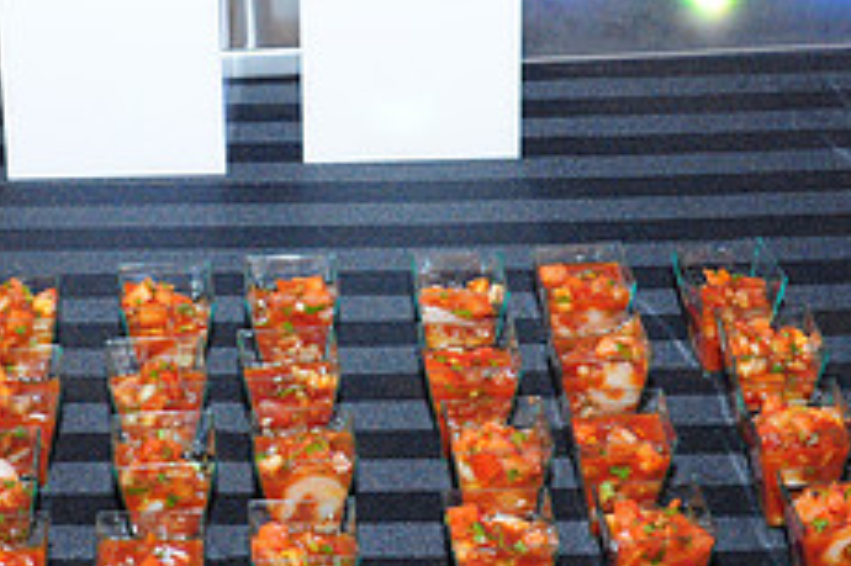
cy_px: 150
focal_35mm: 121
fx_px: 2858
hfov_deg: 16.9
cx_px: 329
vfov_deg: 11.3
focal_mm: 32
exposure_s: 1/60
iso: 2500
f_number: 8
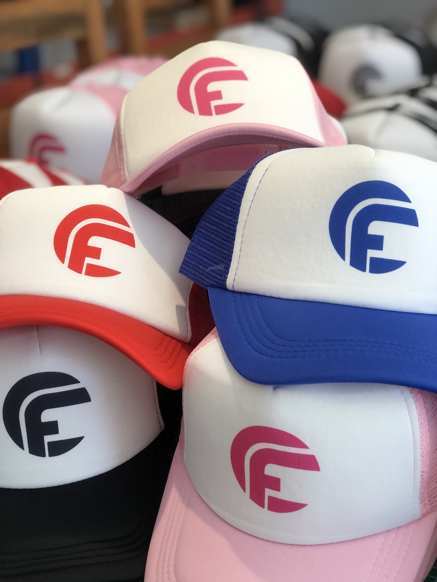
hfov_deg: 25.7
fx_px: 959
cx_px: 218
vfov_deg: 33.8
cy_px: 291
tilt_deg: -22.6
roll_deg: +0.7
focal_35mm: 57
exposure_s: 1/33
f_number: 2.8
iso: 40
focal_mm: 6.6
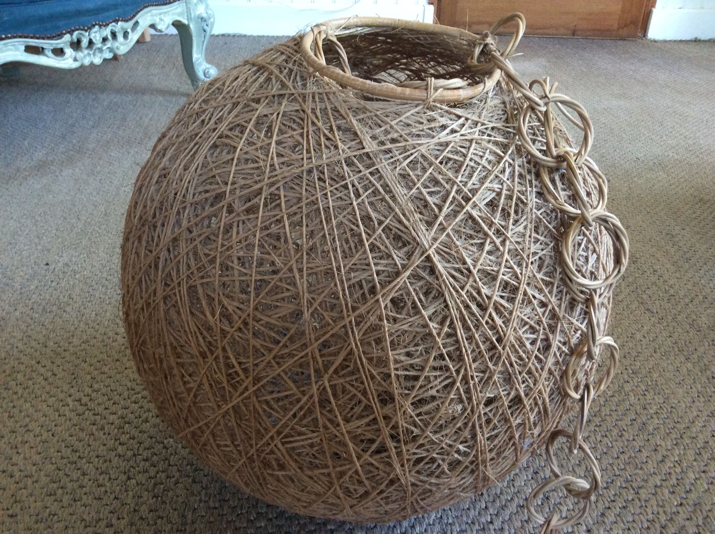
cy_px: 267
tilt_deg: -31.5
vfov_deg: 44.1
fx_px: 660
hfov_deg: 56.9
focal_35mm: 32
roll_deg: +0.0
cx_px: 358
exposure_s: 1/25
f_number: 2.4
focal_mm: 3.3
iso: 160
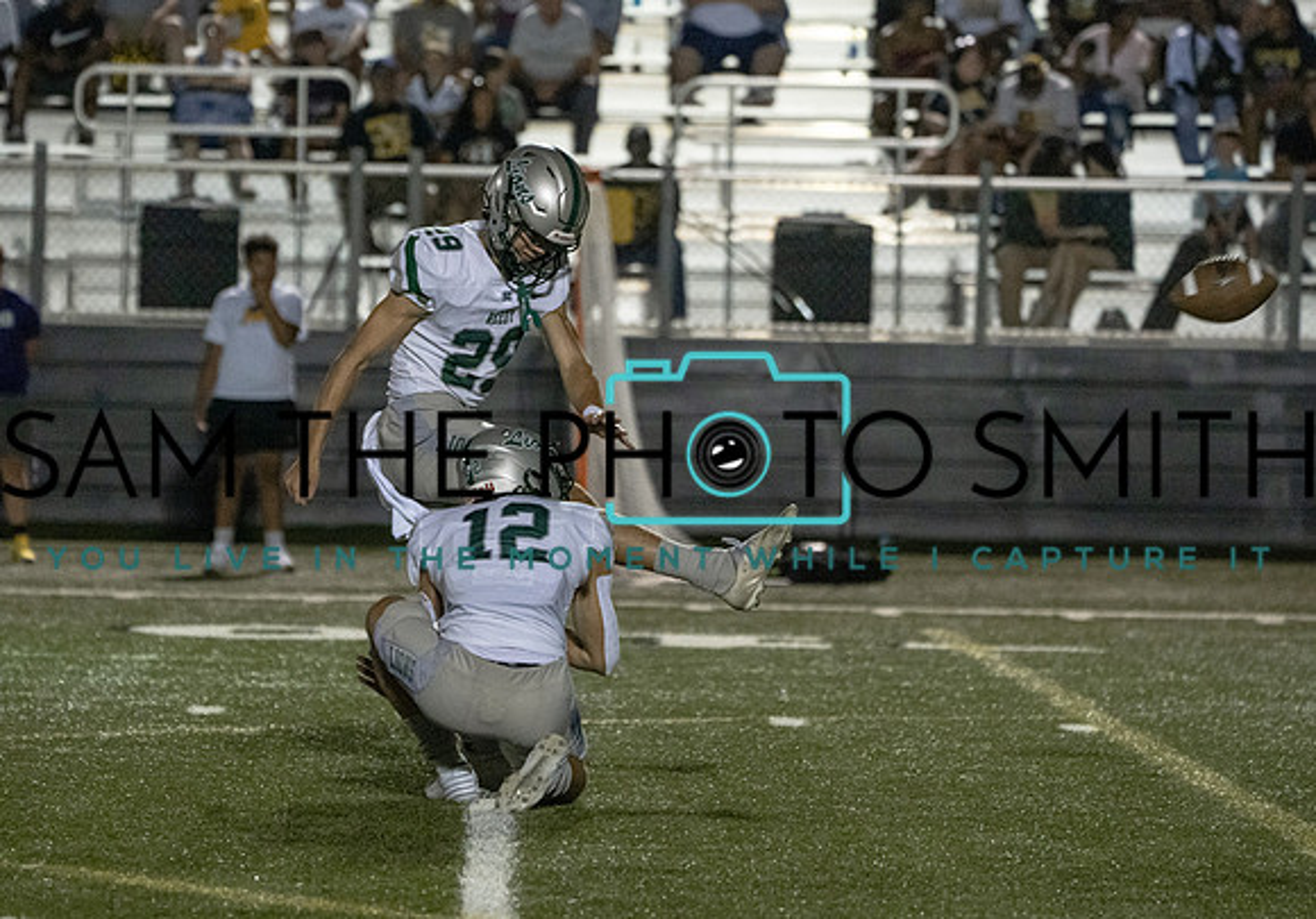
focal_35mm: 286
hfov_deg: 7.1
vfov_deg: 5.0
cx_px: 575
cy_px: 423
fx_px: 10627
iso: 16000
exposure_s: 1/1000
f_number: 5.6
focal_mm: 247
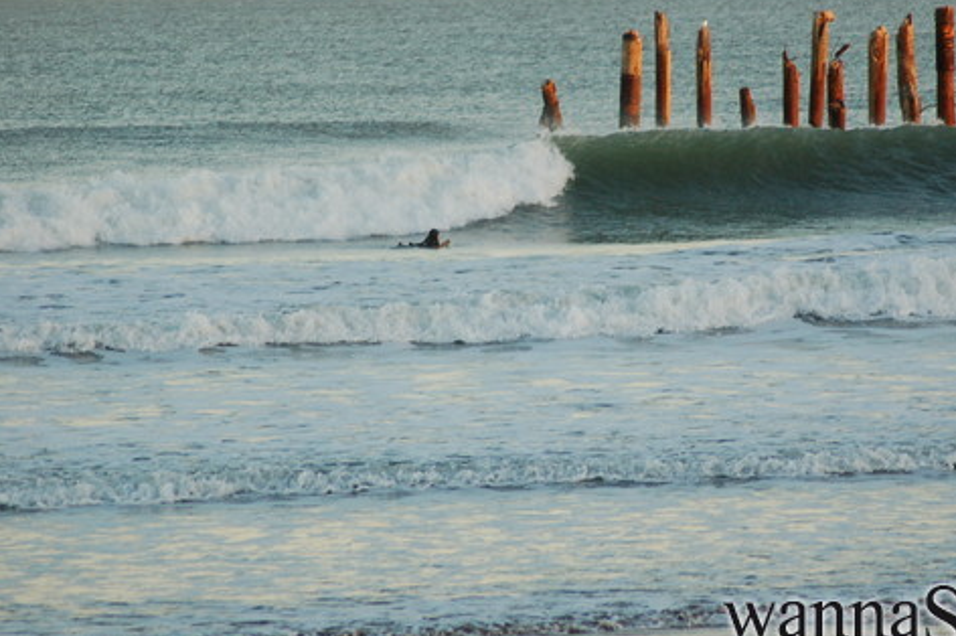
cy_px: 291
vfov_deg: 4.4
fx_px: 8332
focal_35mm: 314
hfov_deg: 6.6
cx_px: 522
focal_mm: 180
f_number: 4.8
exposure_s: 1/500
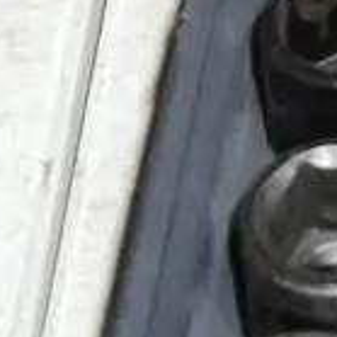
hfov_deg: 5.2
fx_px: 3591
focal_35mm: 326
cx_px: 855
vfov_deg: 5.3
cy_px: -376
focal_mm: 25
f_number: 5.3
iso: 1600
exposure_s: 1/60
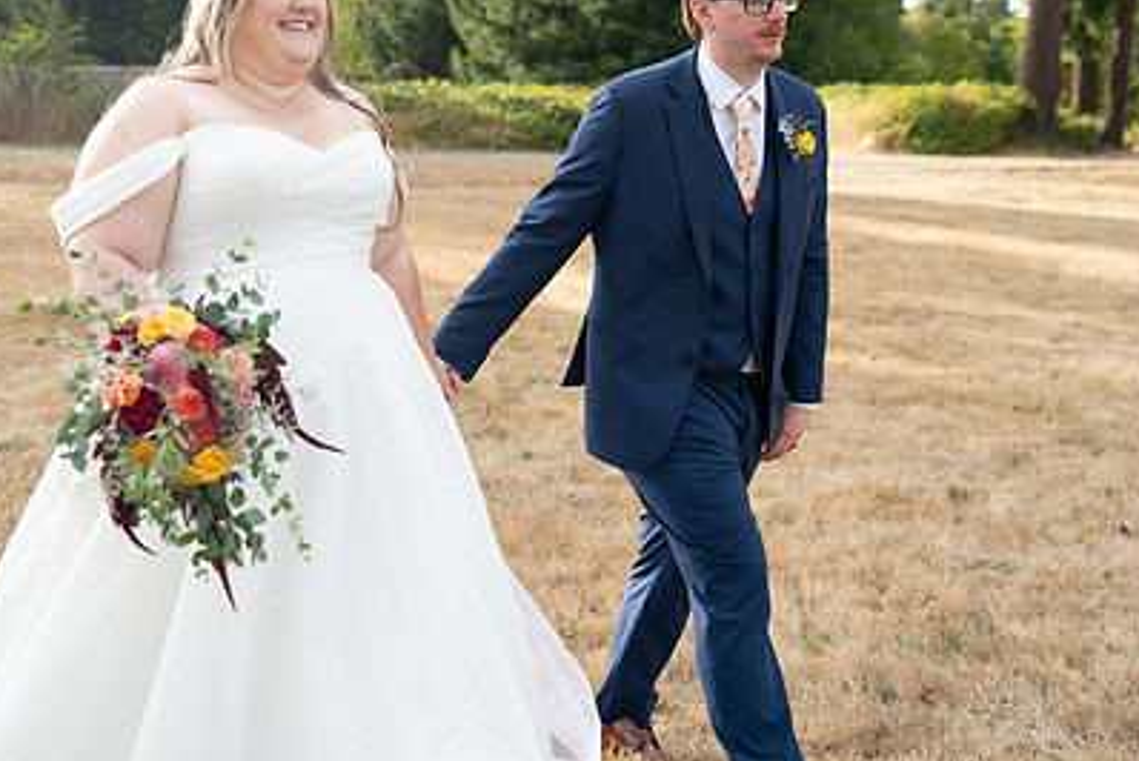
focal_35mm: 51
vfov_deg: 26.3
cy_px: 227
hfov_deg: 38.8
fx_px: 1615
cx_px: 492
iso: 400
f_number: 2.8
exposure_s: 1/1600
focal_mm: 35
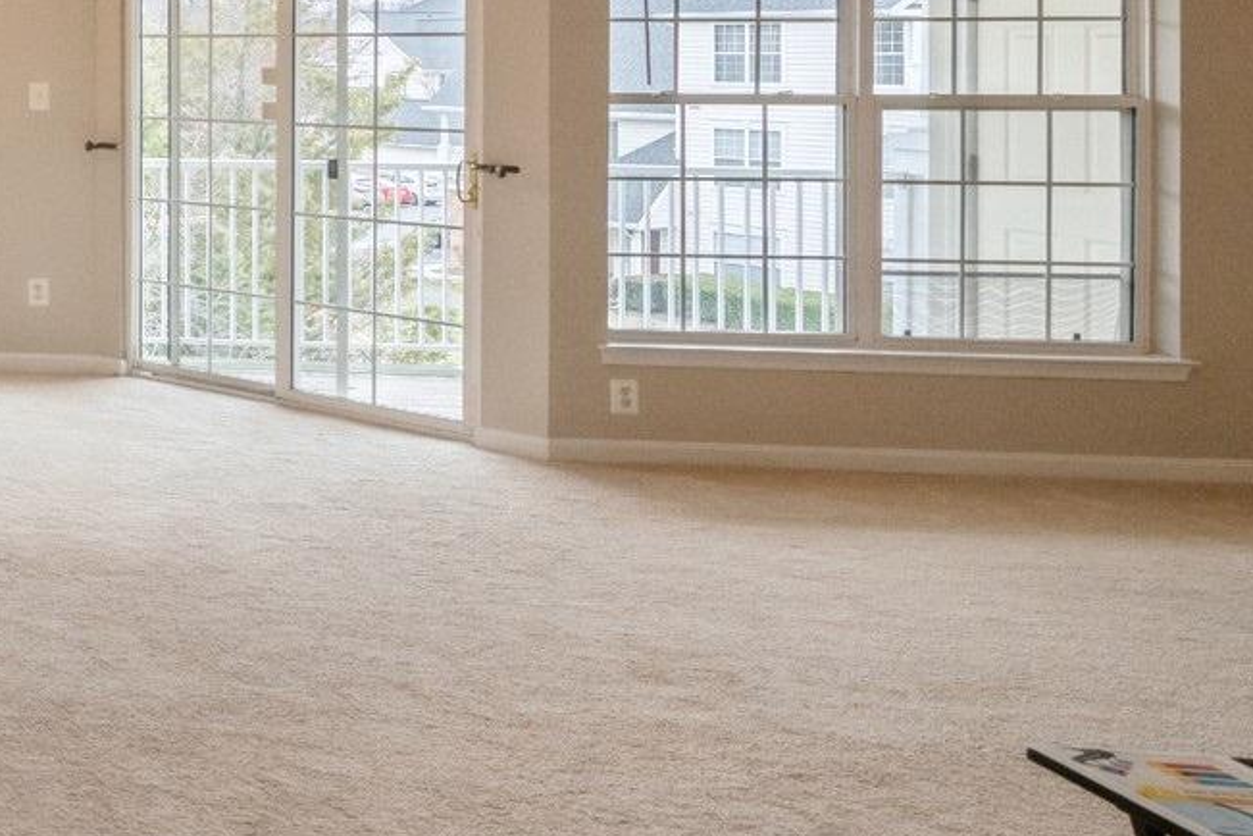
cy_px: 14
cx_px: -488
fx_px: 1497
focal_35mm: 43
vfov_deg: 29.3
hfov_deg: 31.3
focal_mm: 14
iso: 400
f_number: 10
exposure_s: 1/80
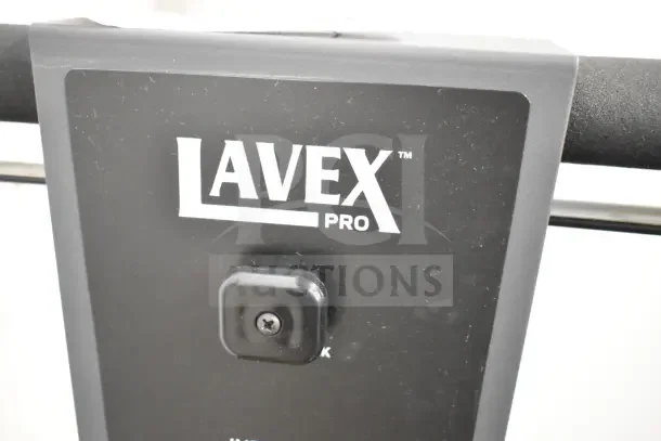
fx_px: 771
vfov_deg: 31.9
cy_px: 220
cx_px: 330
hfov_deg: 46.4
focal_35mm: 42
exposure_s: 1/50
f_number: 4.2
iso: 11400
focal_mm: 28
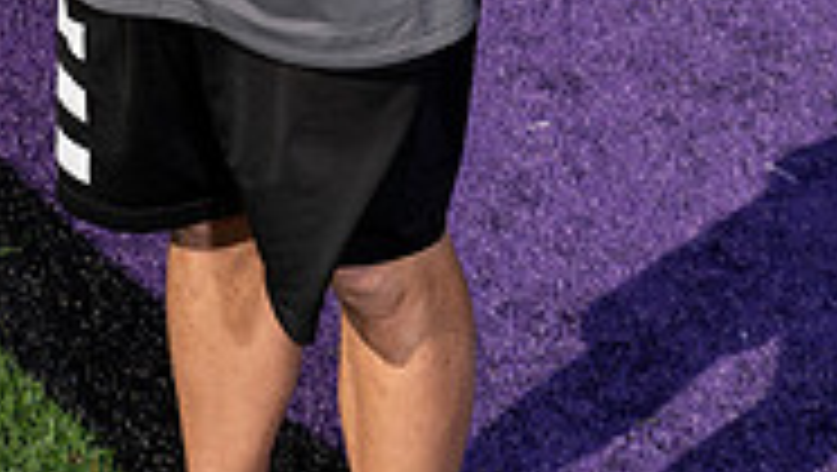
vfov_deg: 6.6
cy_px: -517
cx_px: 292
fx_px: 3932
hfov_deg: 12.1
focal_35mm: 177
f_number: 8
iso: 100
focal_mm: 70
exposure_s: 1/250
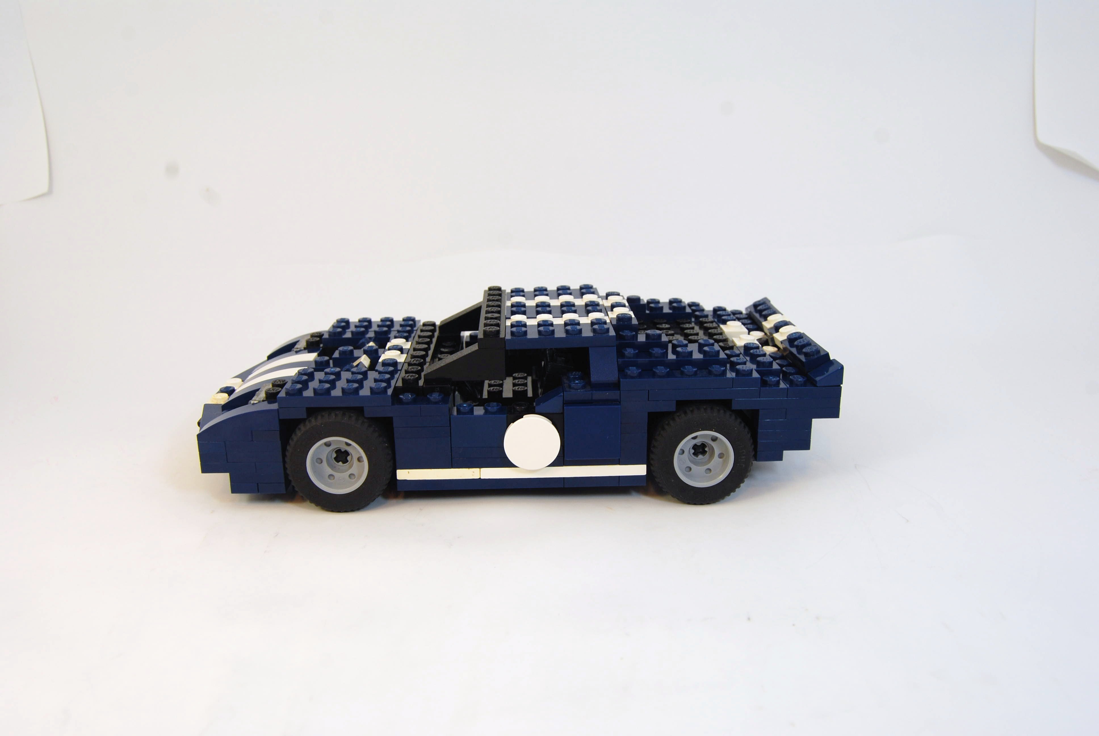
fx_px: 917
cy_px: 368
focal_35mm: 30
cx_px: 550
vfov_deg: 43.7
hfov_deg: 61.9
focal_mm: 20
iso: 140
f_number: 8
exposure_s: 1/60
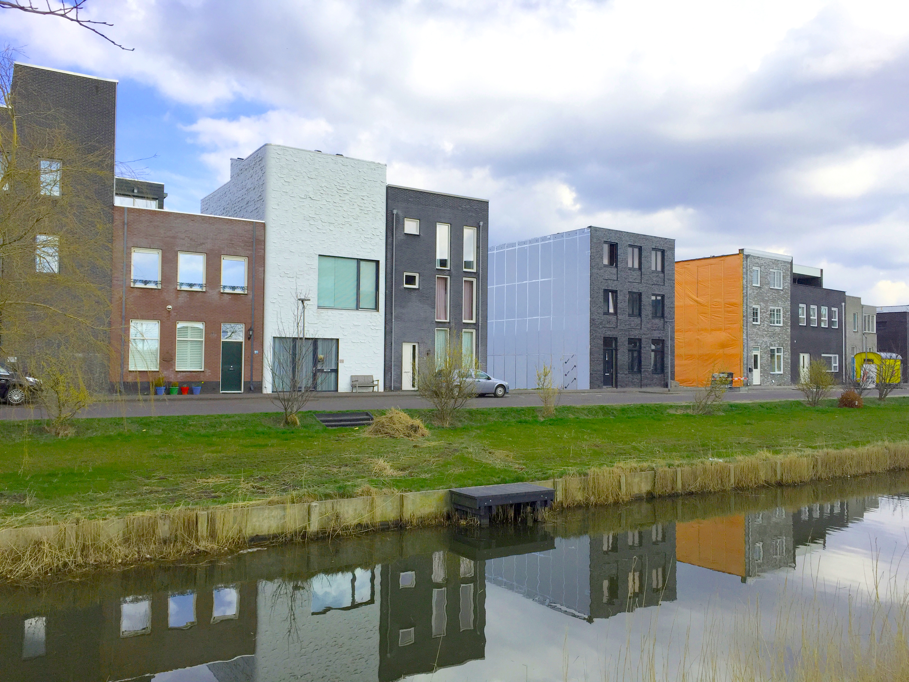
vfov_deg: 48.2
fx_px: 762
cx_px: 454
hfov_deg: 61.7
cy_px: 341
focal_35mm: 29
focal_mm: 4.15
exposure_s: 1/1412
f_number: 2.2
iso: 32
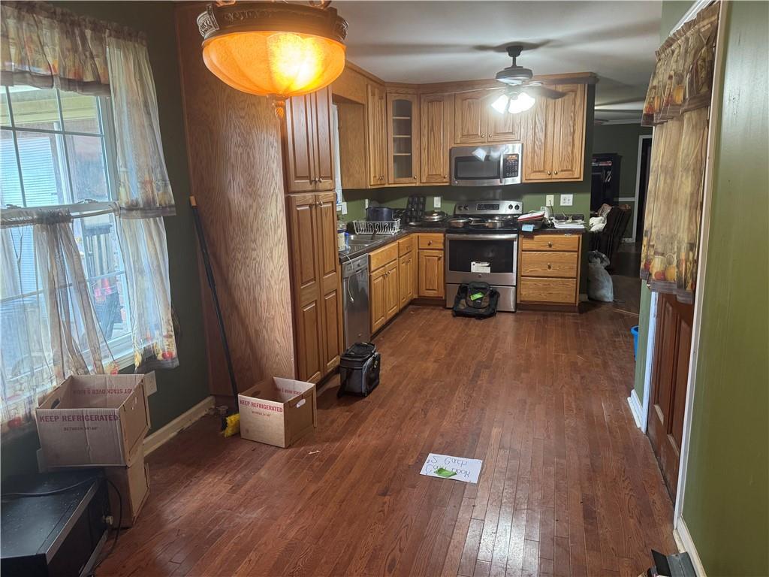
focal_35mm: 24
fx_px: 533
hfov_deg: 71.6
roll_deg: +0.8
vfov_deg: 56.8
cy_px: 288
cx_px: 384
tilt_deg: -12.1
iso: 320
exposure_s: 1/60
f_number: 1.78
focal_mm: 6.76
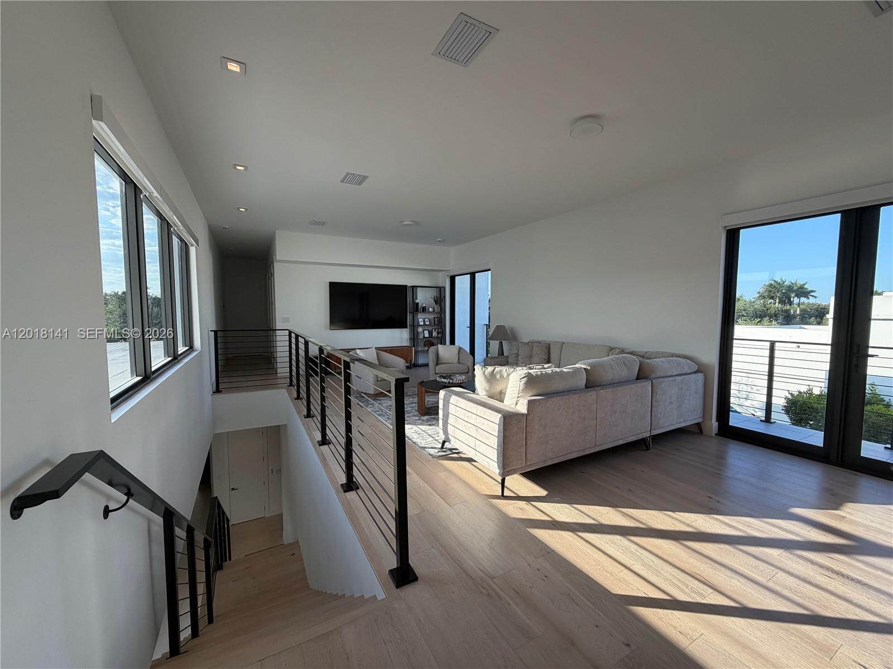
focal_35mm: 14
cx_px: 446
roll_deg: +0.6
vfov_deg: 85.7
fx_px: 361
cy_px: 334
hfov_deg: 102.1
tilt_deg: -3.4
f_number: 2.2
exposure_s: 1/206
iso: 64
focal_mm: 2.22
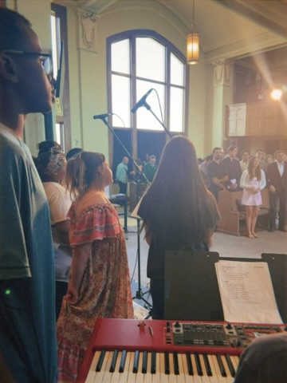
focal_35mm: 27
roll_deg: +0.1
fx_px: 298
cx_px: 144
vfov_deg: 65.3
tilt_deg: -5.5
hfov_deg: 51.4
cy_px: 192
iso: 160
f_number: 1.78
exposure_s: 1/120
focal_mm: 6.76
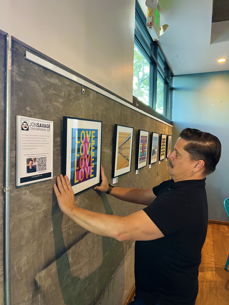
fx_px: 229
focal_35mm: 26
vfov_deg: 67.3
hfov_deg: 53.1
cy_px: 152
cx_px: 114
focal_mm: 5.7
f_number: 1.5
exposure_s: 1/60
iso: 320
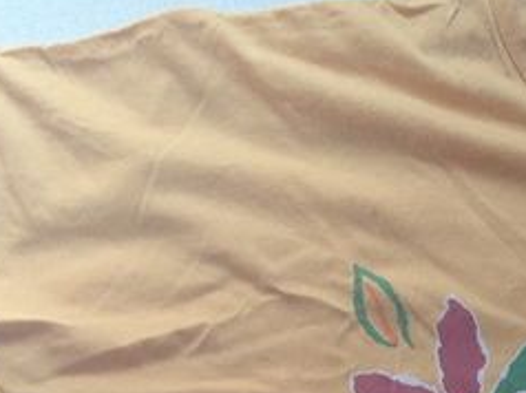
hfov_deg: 13.0
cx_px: 685
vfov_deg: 9.5
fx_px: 2231
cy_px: 747
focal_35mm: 147
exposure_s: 1/120
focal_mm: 4.28
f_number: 2.4
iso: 80
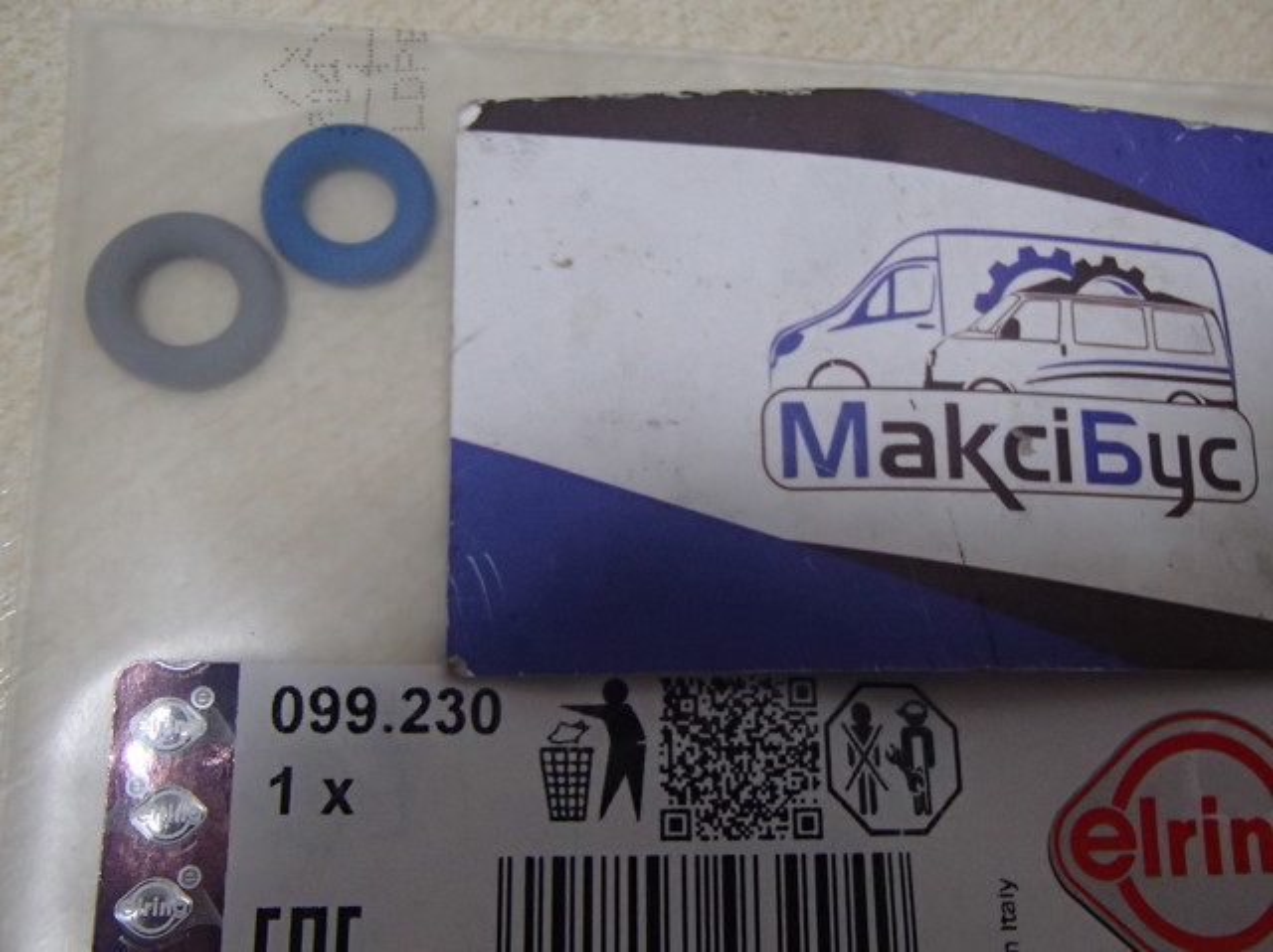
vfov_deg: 38.6
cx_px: 636
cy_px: 476
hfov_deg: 50.2
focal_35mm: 37
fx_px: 1360
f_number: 4.7
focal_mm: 6.64
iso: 800
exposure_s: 1/80
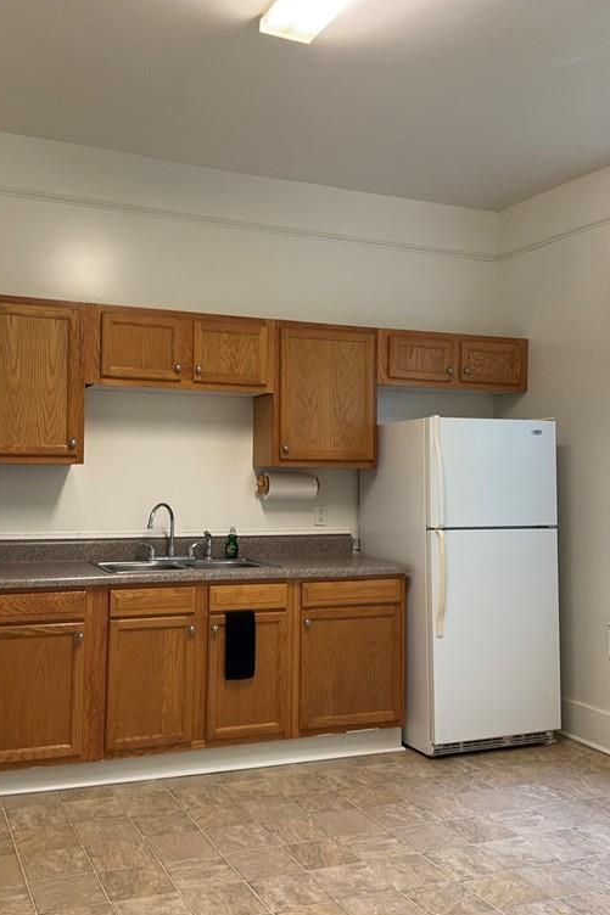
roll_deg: -0.3
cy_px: 456
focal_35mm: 34
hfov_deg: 38.8
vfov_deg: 55.8
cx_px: 259
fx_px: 864
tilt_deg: +1.8
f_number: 1.78
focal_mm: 6.76
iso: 125
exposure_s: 1/60
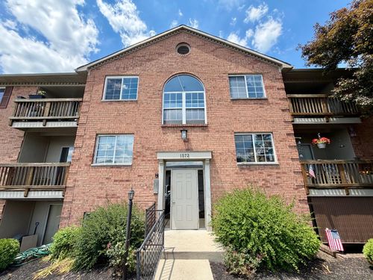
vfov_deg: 85.7
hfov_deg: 102.1
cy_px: 140
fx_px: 151
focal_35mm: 14
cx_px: 186
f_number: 2.2
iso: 40
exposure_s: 1/742
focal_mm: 2.22
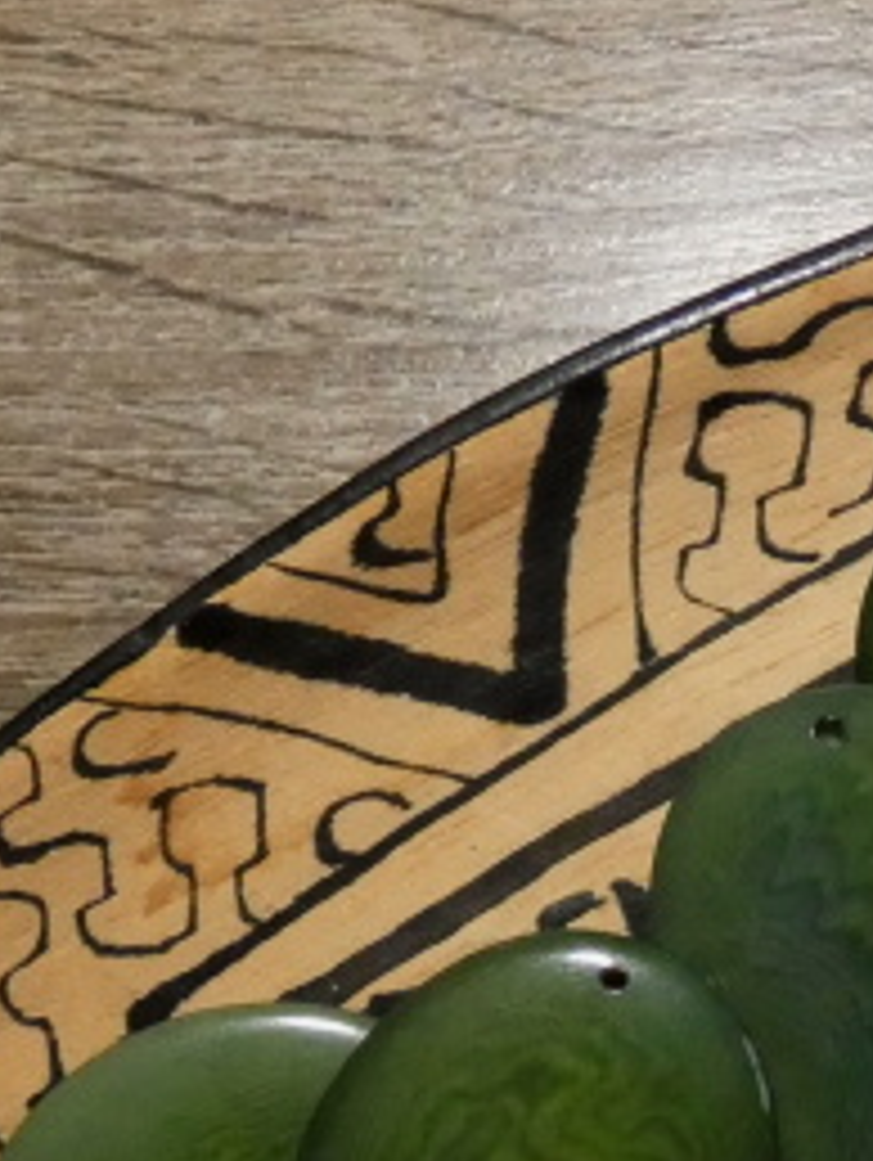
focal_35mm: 62
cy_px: 1080
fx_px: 2081
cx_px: 850
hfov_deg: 22.8
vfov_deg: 29.7
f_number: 2.8
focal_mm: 3.6
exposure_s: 1/60
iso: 800
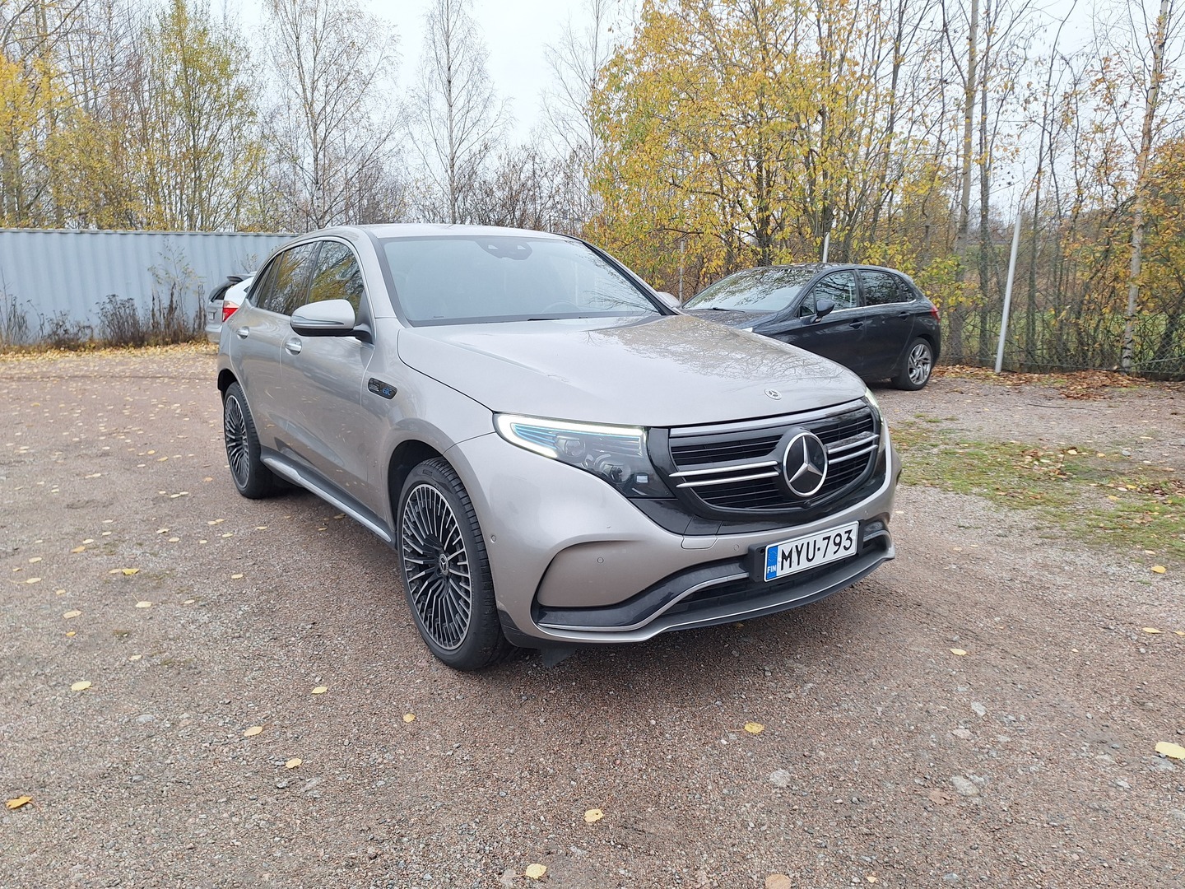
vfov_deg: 58.9
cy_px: 444
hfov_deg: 73.9
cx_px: 592
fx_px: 787
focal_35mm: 23
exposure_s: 1/151
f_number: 1.8
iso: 40
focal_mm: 5.54
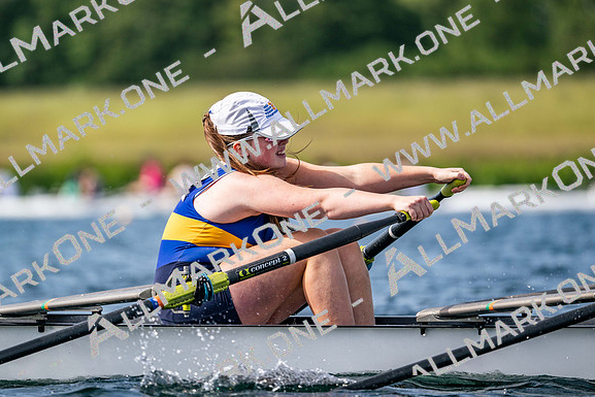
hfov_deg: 5.1
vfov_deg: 3.4
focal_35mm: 402
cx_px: 297
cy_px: 198
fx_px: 6645
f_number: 4.5
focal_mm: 400
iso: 250
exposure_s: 1/2500
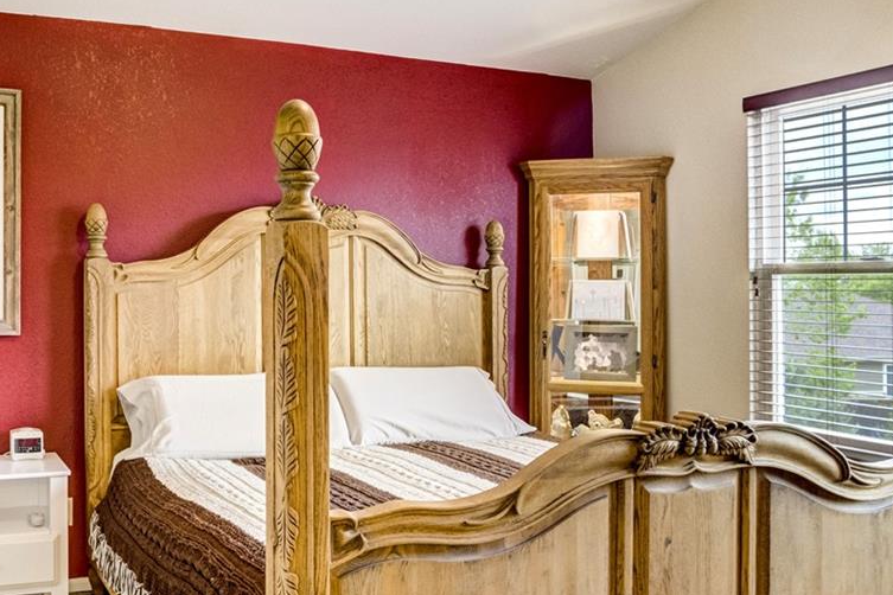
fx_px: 843
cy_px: 284
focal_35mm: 34
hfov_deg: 53.8
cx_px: 247
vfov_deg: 38.9
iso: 1250
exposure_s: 1/13
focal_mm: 16
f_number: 7.1
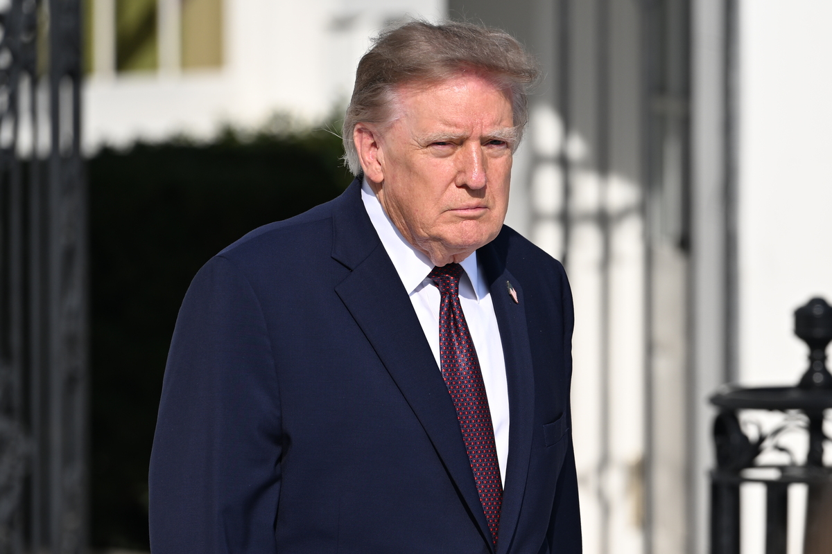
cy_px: 277
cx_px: 416
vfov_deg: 6.9
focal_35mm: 200
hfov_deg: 10.3
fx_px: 4622
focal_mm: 200
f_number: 4
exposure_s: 1/1000
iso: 72
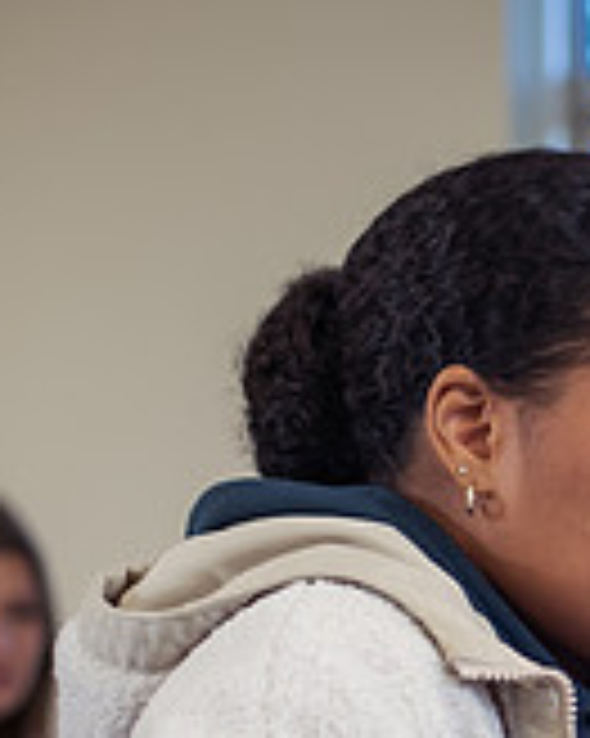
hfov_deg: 9.0
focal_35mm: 166
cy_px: 578
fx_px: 3627
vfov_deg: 11.6
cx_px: 986
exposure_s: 1/200
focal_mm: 50
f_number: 2.5
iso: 640
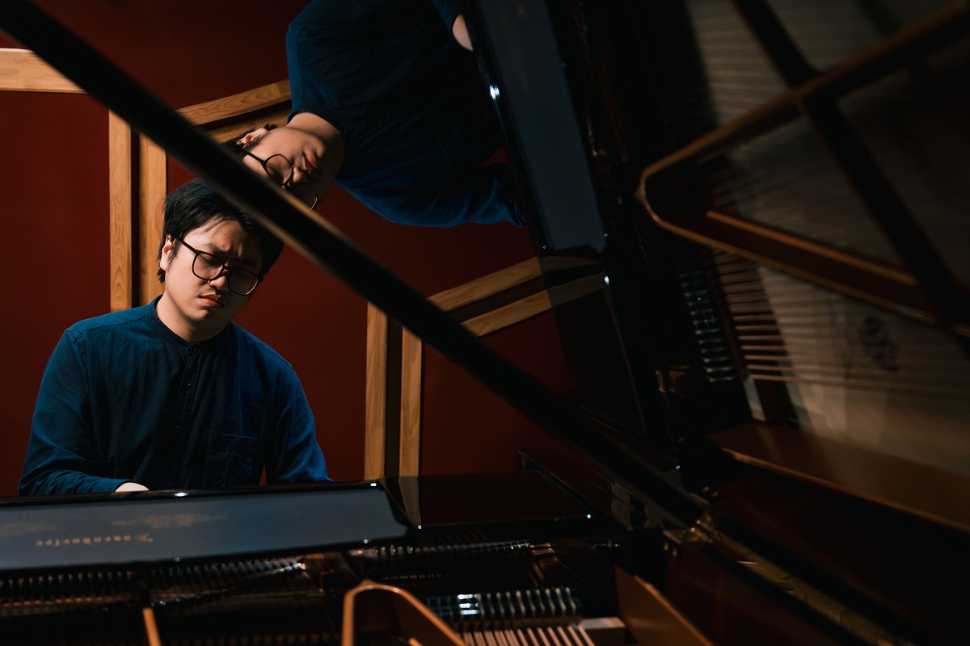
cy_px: 323
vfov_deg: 27.0
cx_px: 485
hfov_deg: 39.6
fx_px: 1347
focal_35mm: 50
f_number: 2.8
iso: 1250
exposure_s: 1/125
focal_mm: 50
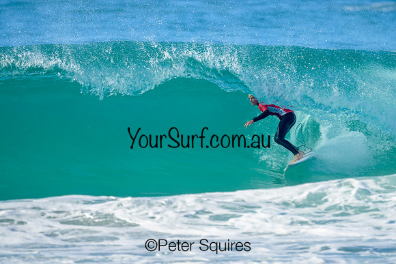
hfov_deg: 1.9
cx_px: 232
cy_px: 103
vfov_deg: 1.3
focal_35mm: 1099
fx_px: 12091
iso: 400
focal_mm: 800
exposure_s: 1/2000
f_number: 6.3
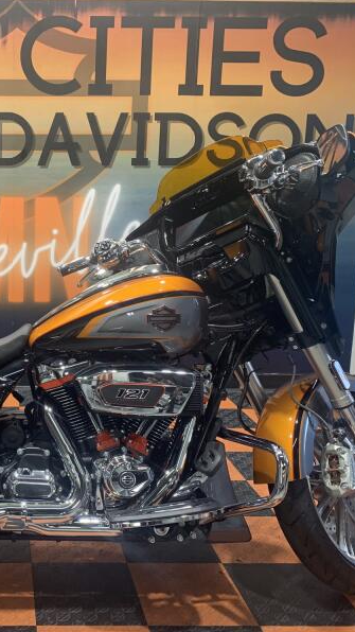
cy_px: 315
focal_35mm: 38
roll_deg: -0.4
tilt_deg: -9.8
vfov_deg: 52.8
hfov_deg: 29.4
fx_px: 636
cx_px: 13
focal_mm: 4.25
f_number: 1.8
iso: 80
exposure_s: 1/60
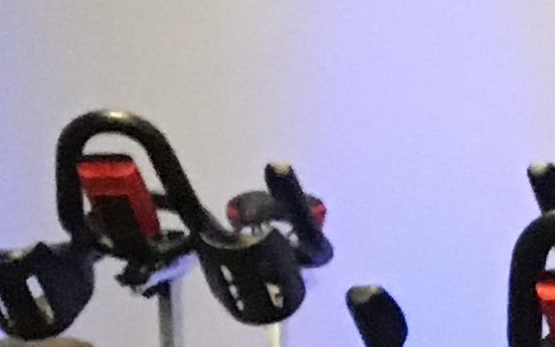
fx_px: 3359
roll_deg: +0.0
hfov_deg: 7.7
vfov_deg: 5.8
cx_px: 1905
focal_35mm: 222
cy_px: 634
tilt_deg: -9.7
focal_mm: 4.15
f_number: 2.2
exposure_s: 1/15
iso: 320
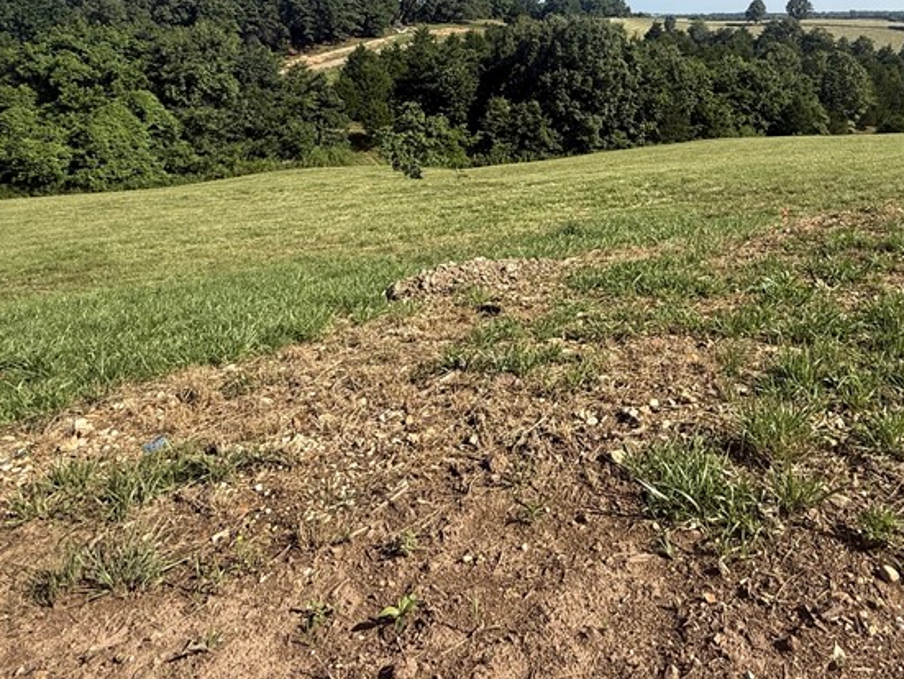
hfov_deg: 66.4
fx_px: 679
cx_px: 556
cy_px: 156
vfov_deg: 50.5
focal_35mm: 26
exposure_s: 1/1534
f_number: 2.2
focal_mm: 2.22
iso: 50
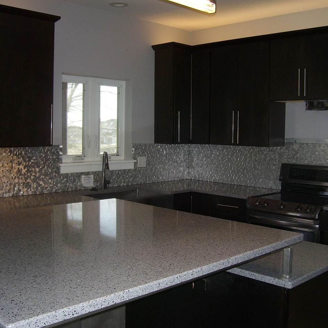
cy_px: 161
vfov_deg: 40.9
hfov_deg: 40.9
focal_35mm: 41
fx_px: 440
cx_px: 178
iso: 80
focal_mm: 5.6
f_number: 2.7
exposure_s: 1/60
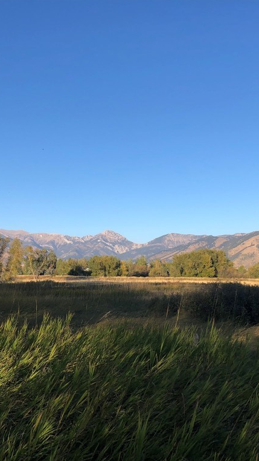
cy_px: 230
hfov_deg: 29.0
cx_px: 118
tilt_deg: +6.7
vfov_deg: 49.4
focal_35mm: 41
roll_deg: +0.7
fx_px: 500
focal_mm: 3.99
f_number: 1.8
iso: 20
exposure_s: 1/1297
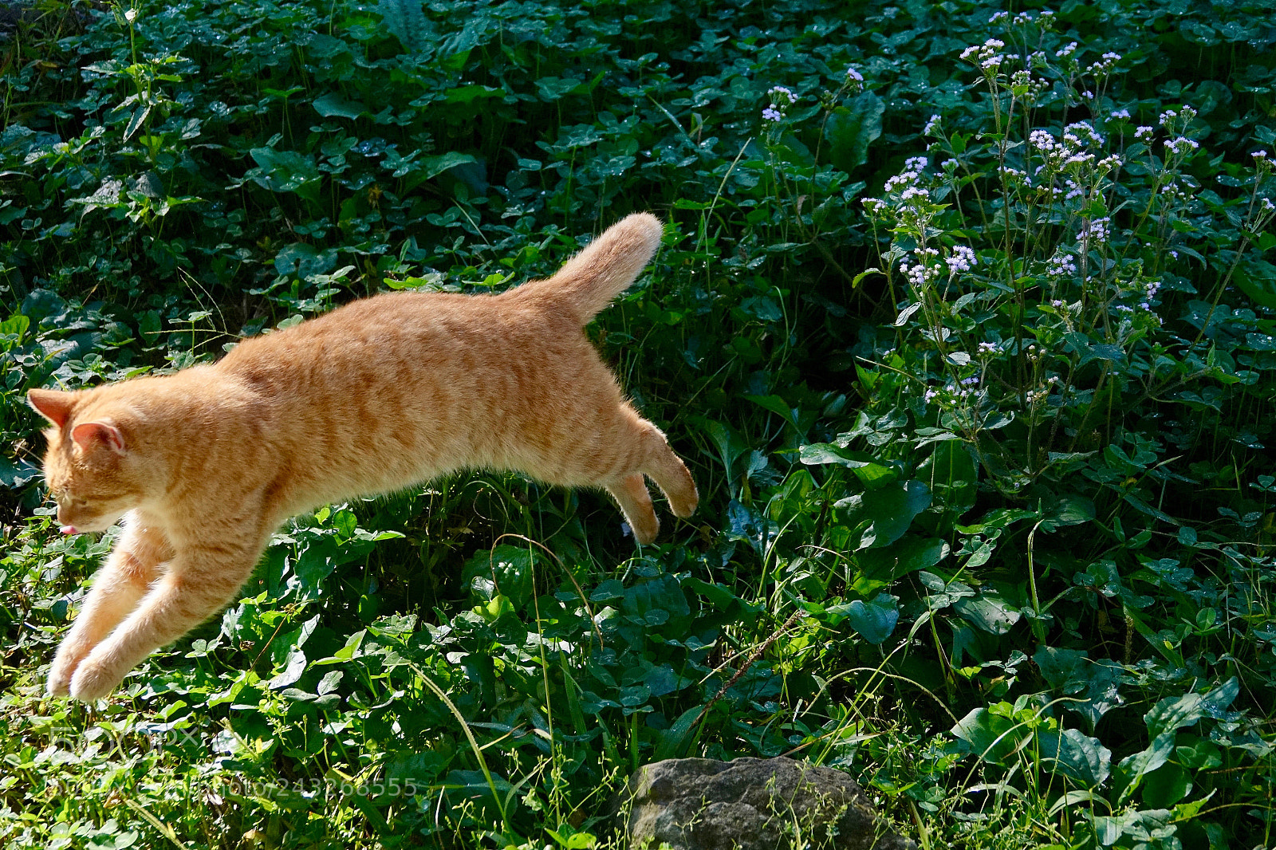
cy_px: 425
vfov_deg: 14.4
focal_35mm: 95
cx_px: 638
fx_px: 3366
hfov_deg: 21.5
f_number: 3.5
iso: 640
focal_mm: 34.68
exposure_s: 1/2000
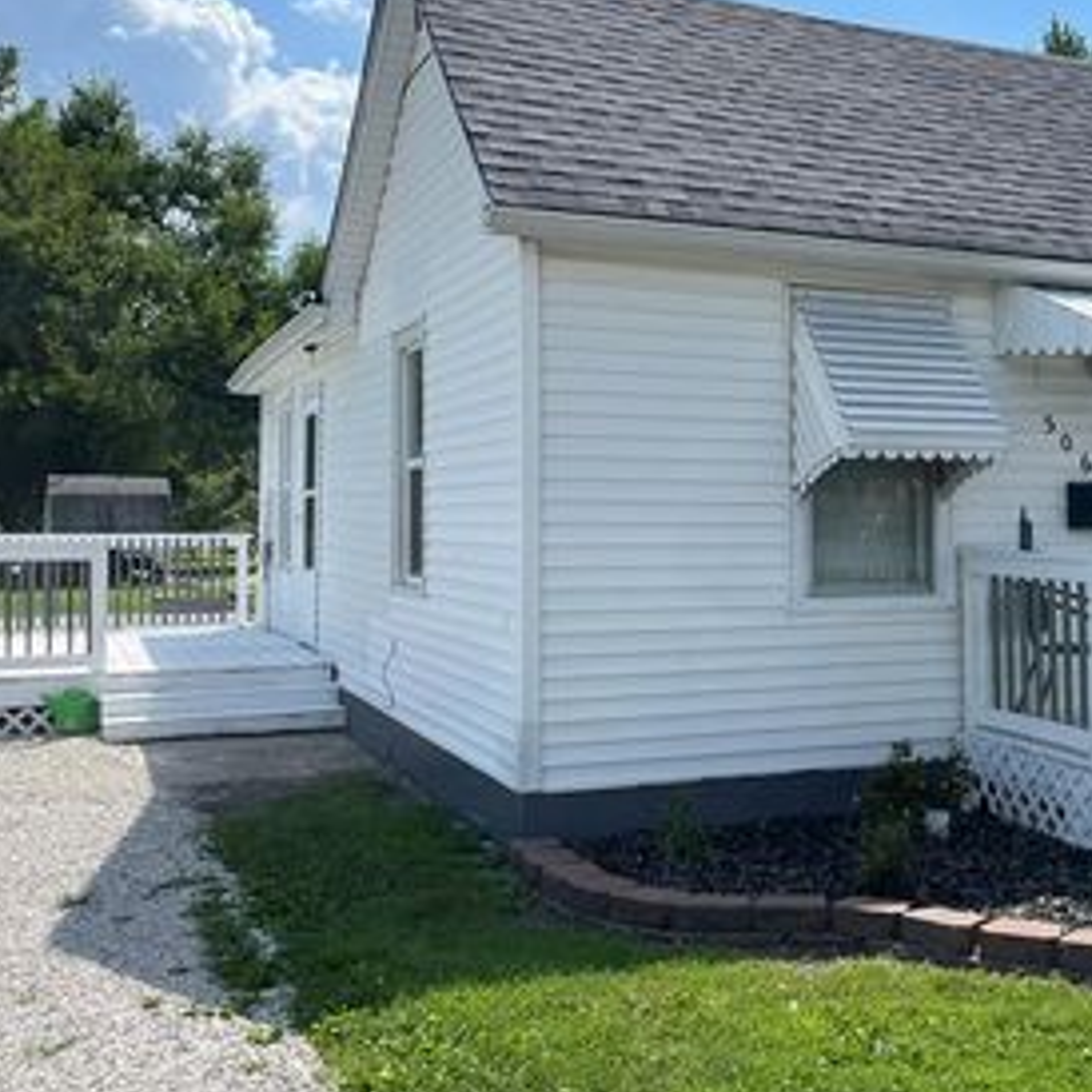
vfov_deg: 39.9
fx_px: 1499
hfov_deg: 38.3
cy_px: 464
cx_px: 901
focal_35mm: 42
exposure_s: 1/4310
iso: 50
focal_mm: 5.1
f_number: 1.6
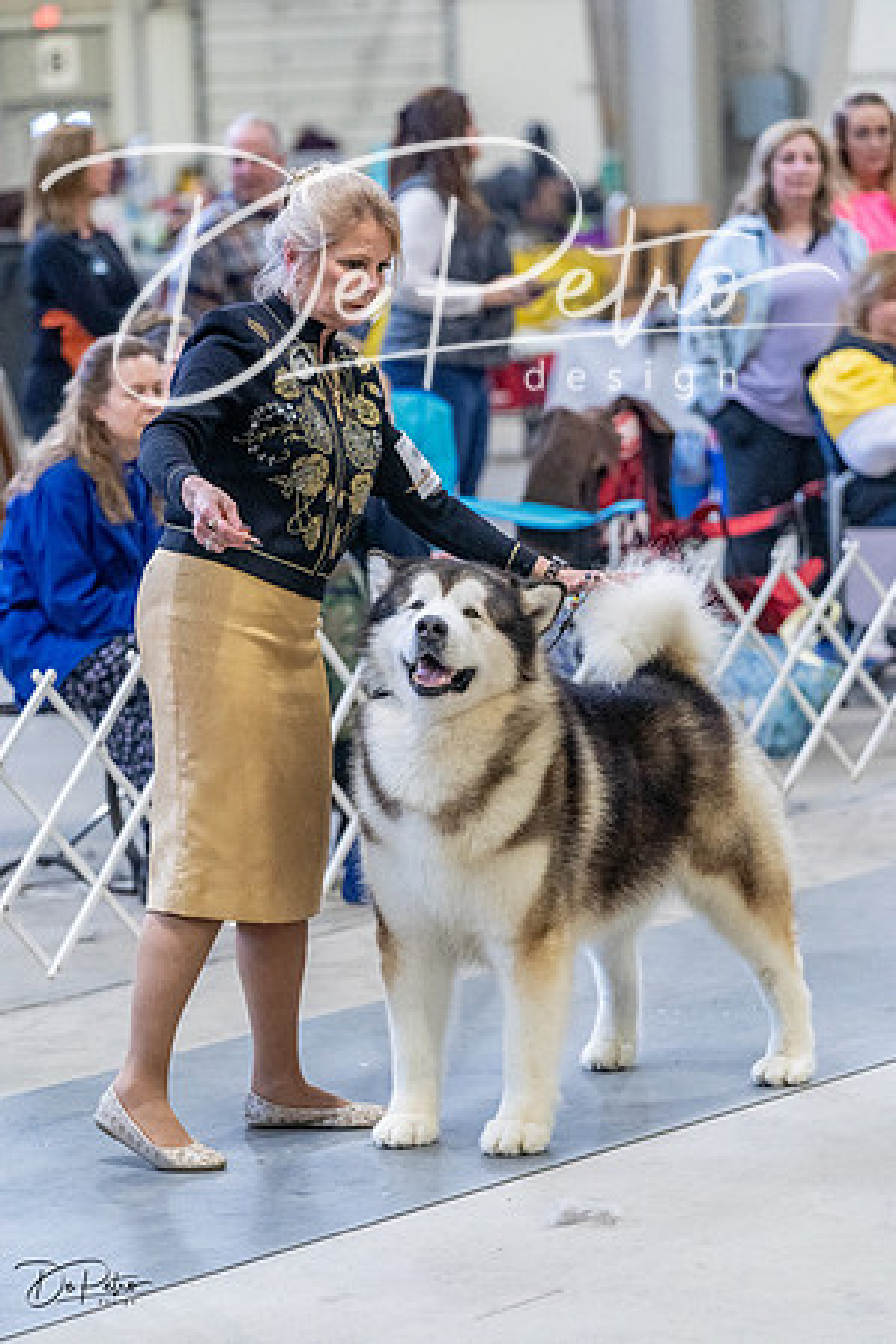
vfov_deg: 13.9
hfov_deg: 9.3
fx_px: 5525
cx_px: 448
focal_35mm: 148
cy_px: 672
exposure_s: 1/320
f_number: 4
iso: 6400
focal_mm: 148
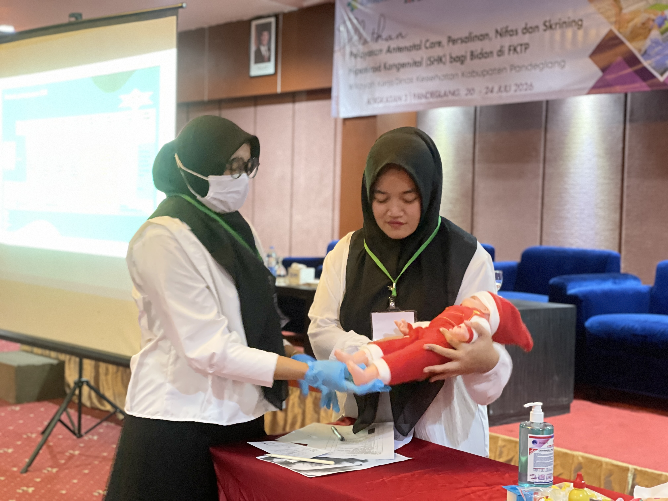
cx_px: 334
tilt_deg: -2.0
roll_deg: -1.5
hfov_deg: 36.8
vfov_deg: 28.0
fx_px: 1003
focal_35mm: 52
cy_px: 250
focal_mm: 6
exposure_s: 1/14
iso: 640
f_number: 2
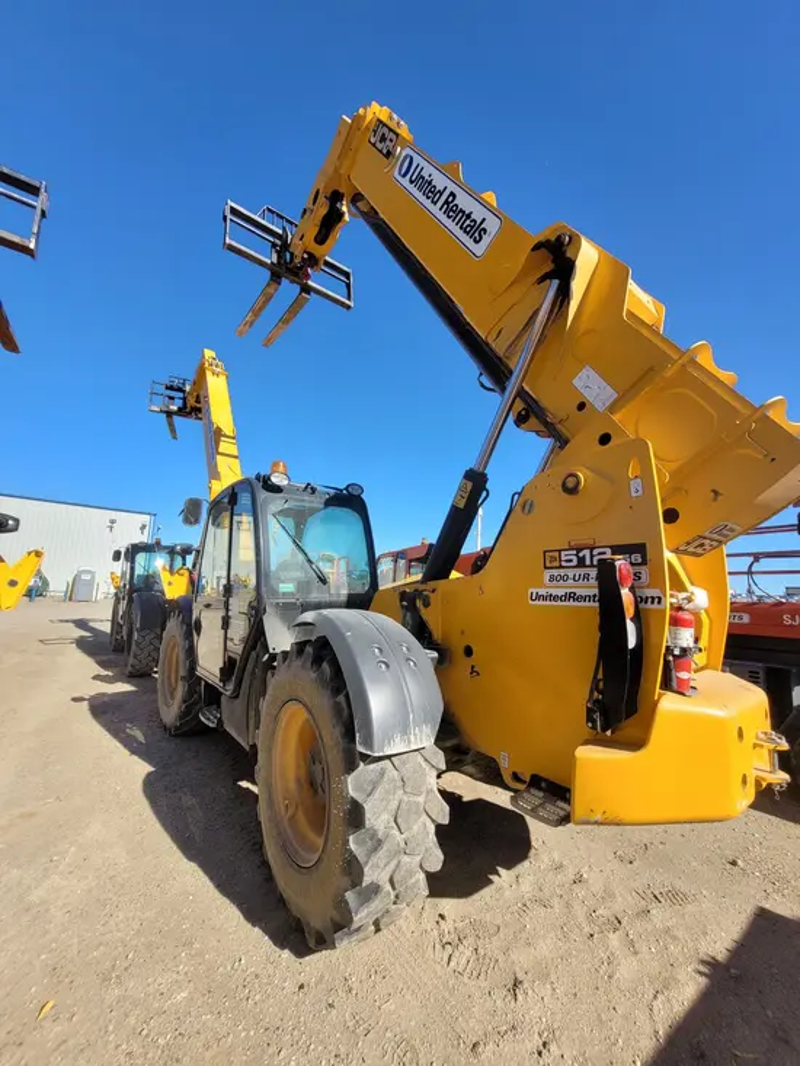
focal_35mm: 13
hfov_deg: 89.9
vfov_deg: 106.2
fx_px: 400
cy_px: 533
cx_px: 400
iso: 40
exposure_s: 1/1126
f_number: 2.2
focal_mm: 1.74
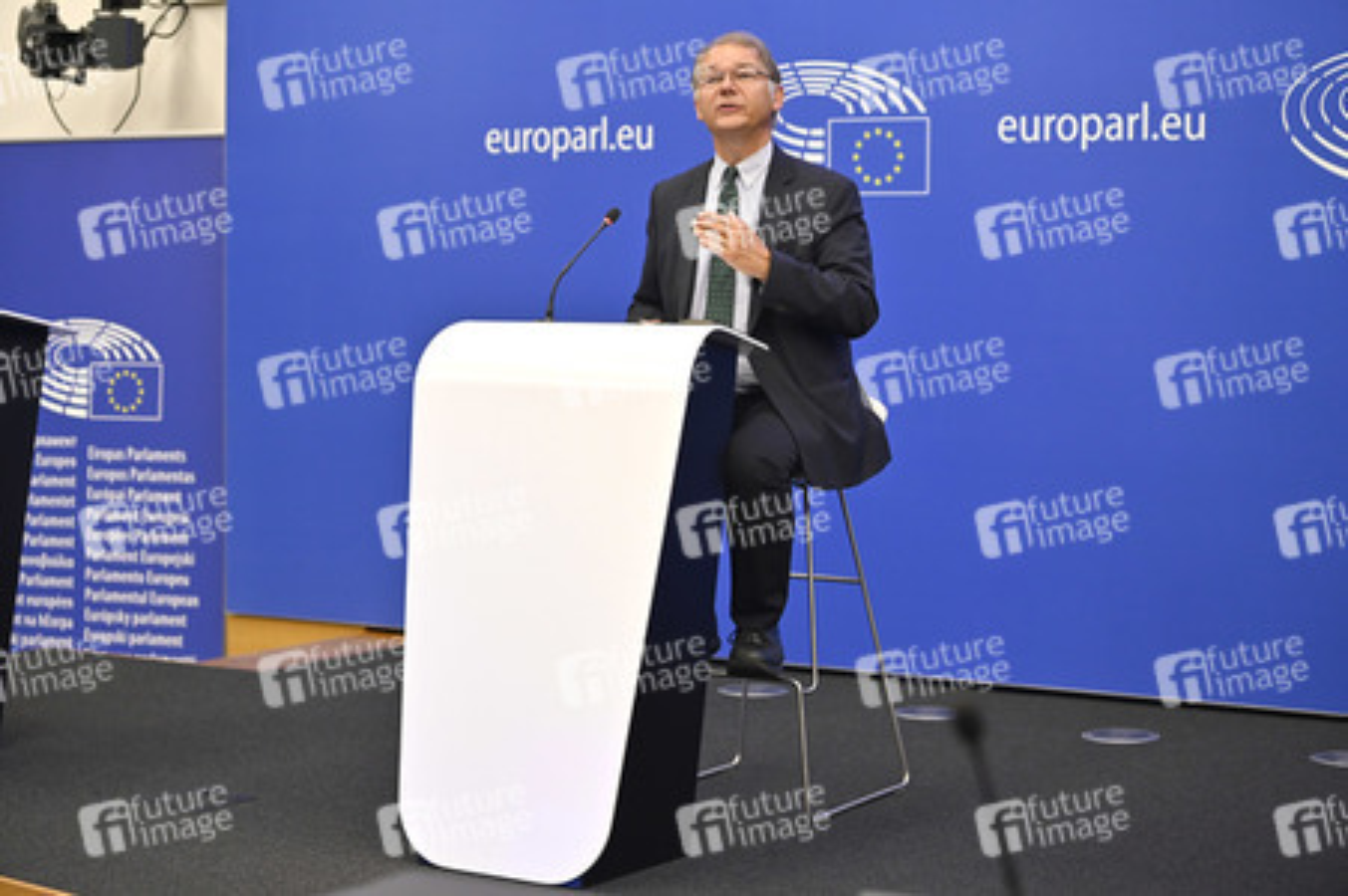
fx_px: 2619
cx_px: 674
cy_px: 448
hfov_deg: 28.9
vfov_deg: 19.4
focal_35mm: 70
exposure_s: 1/320
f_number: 2.8
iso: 1600
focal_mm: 70
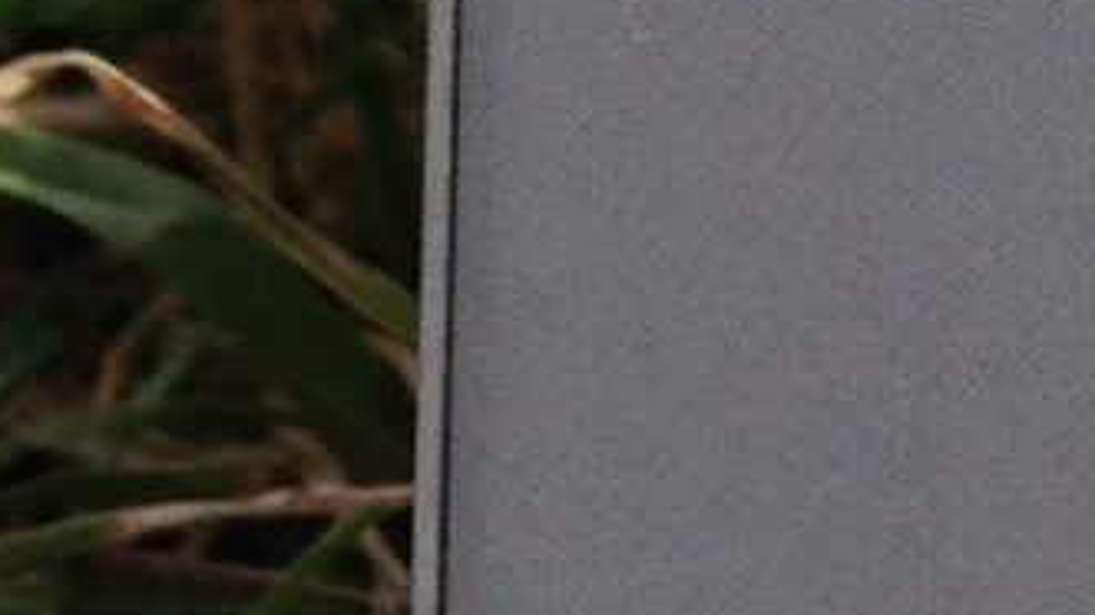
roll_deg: -0.3
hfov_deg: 7.3
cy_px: -1161
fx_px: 8070
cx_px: 2471
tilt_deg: -16.0
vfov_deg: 4.2
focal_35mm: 278
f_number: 2.4
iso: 50
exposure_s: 1/2088
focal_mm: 4.12
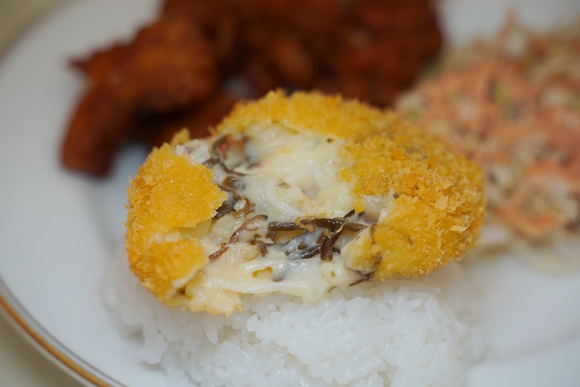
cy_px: 194
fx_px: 1209
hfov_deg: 27.0
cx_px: 290
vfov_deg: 18.2
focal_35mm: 75
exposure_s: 1/100
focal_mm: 75
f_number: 4.5
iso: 100
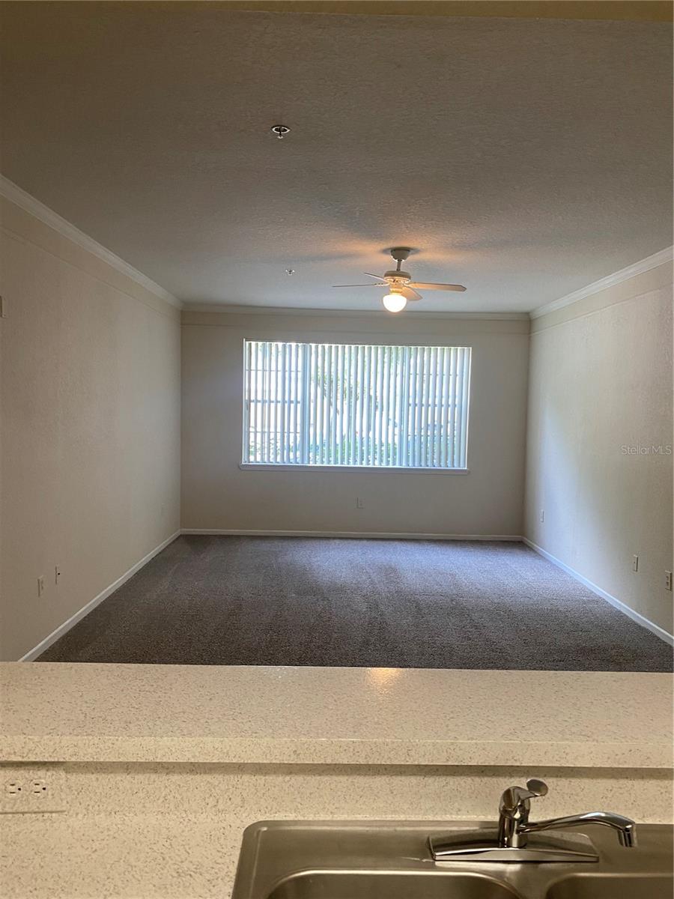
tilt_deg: +0.8
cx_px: 337
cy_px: 450
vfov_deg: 67.3
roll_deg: -2.1
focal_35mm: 26
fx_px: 675
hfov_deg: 53.1
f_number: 1.8
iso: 100
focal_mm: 4.25
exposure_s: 1/60
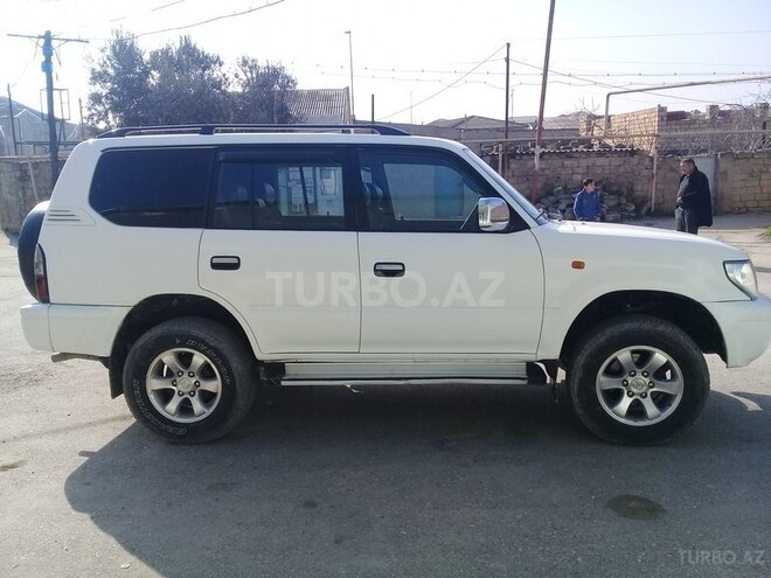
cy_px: 289
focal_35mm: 31
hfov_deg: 58.4
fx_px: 690
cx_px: 386
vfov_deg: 45.4
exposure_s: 1/1048
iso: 50
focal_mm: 3.3
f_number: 2.2
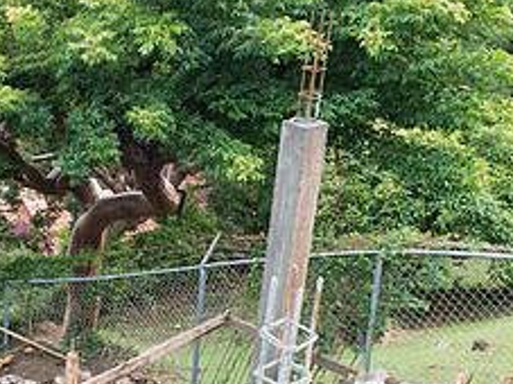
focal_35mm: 59
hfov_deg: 32.2
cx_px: 138
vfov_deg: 24.5
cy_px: 295
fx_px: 874
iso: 450
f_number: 6.3
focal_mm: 24
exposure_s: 1/125
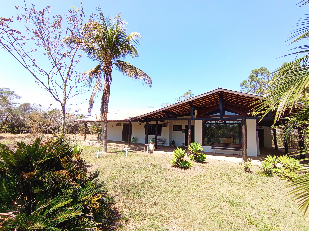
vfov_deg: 78.1
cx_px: 154
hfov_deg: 94.5
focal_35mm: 16
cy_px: 116
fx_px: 143
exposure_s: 1/469
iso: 50
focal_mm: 1.65
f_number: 2.2
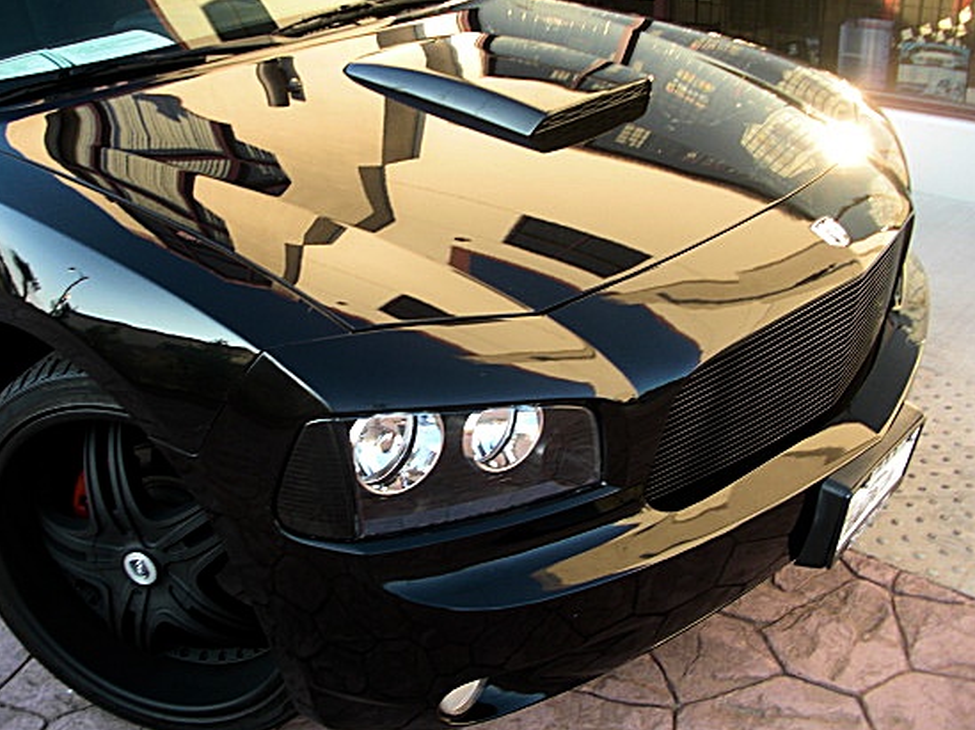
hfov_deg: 44.7
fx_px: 1182
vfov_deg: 34.3
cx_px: 412
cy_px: 334
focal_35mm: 42
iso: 50
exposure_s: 1/80
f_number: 2.8
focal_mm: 6.3
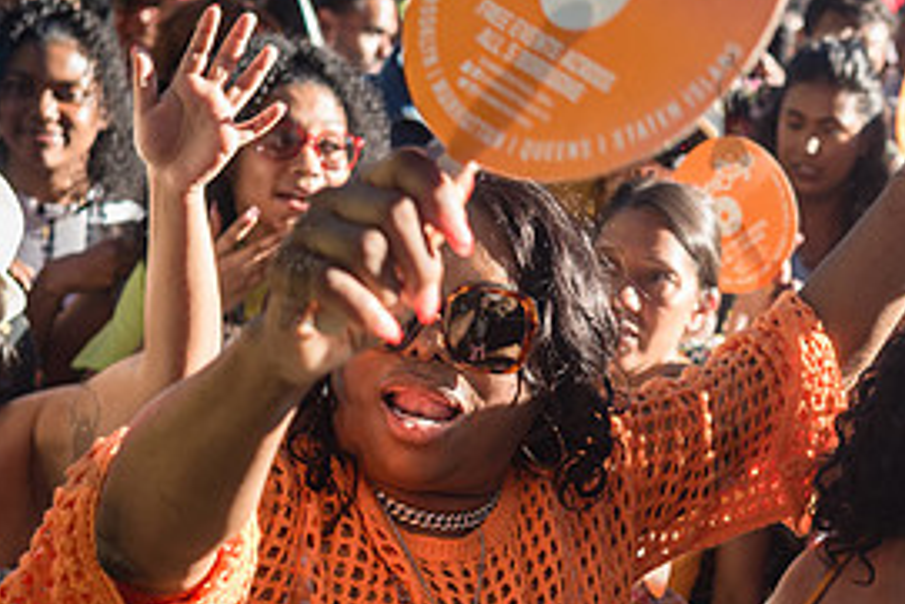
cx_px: 728
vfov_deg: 18.1
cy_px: 432
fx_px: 1886
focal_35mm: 75
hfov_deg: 26.5
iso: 250
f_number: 3.5
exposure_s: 1/640
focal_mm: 35
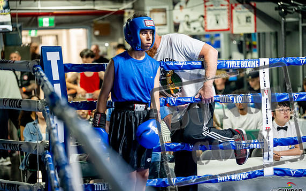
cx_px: 151
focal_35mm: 92
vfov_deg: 14.2
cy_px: 97
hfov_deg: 22.6
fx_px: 767
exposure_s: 1/800
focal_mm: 89
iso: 4000
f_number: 2
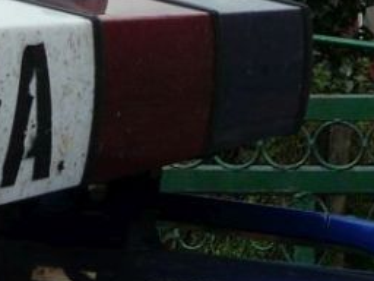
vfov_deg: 11.2
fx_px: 1426
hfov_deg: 14.6
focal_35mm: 132
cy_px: 18
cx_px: 402
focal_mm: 5.4
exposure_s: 1/400
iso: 100
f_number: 5.6
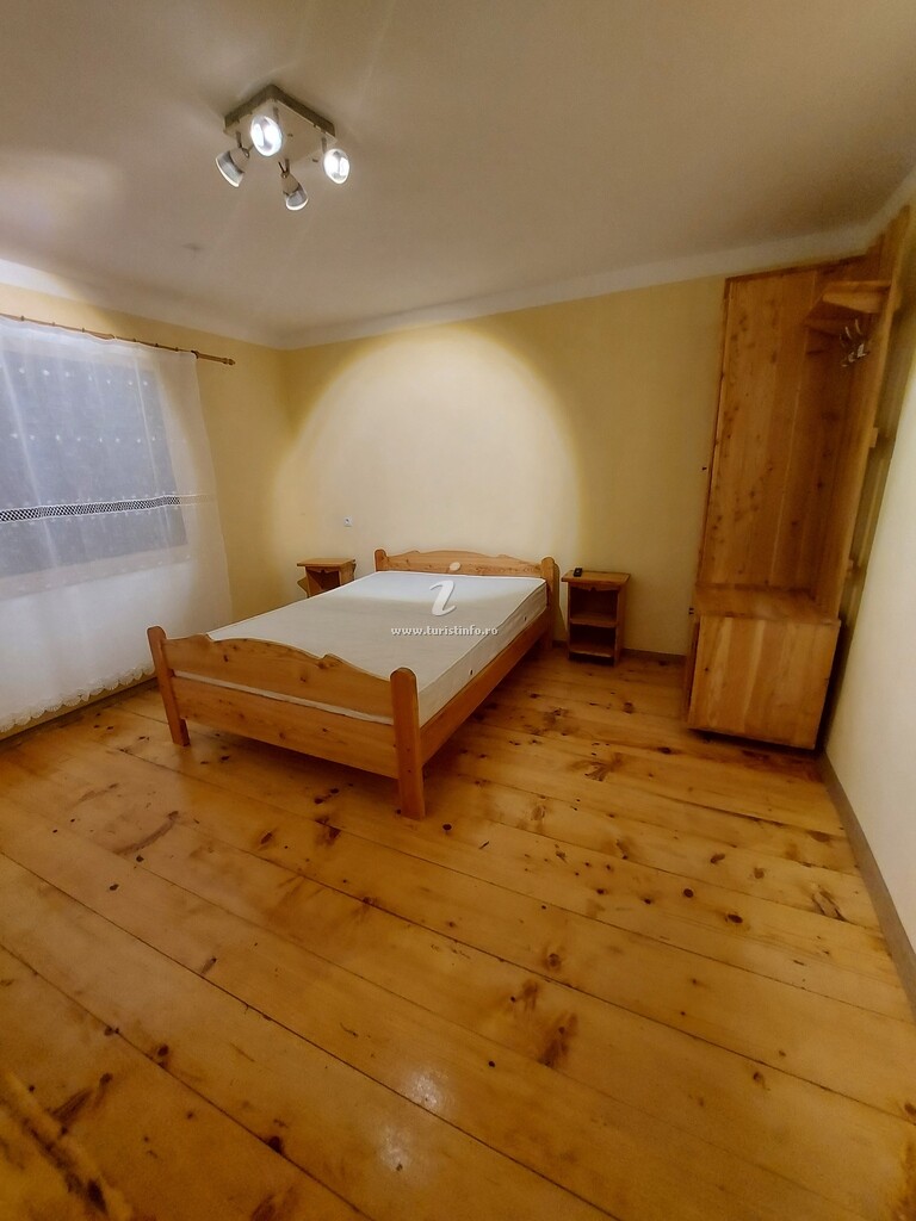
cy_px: 610
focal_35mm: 13
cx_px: 458
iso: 320
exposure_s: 1/50
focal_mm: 1.74
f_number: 2.2
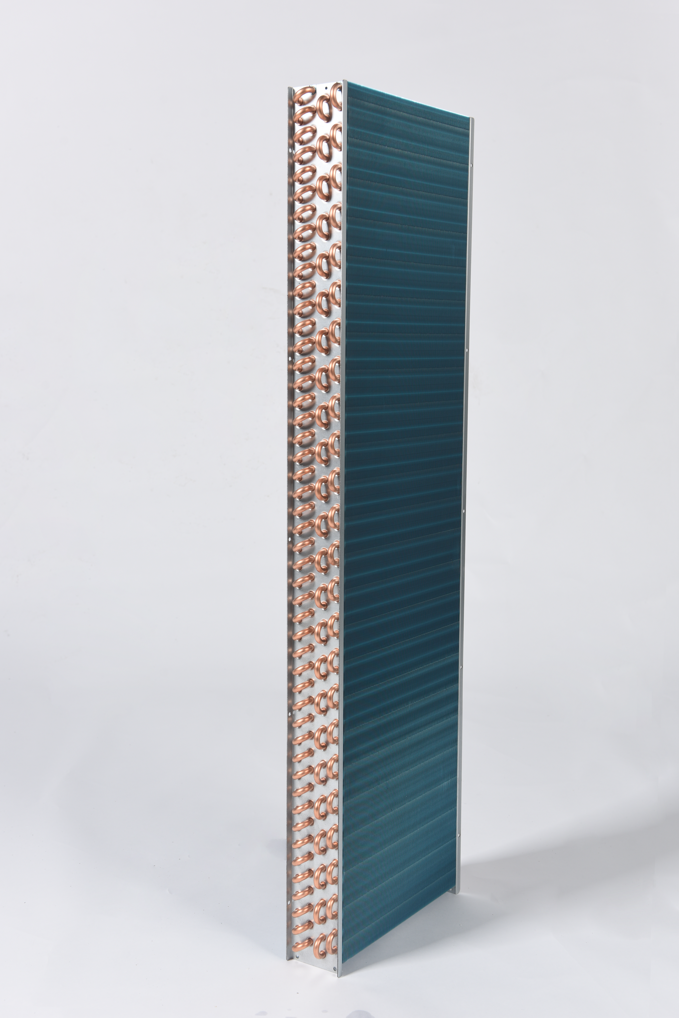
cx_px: 340
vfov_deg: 41.1
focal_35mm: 48
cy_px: 509
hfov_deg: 28.1
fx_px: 1357
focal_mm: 48
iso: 160
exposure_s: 1/80
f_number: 7.1
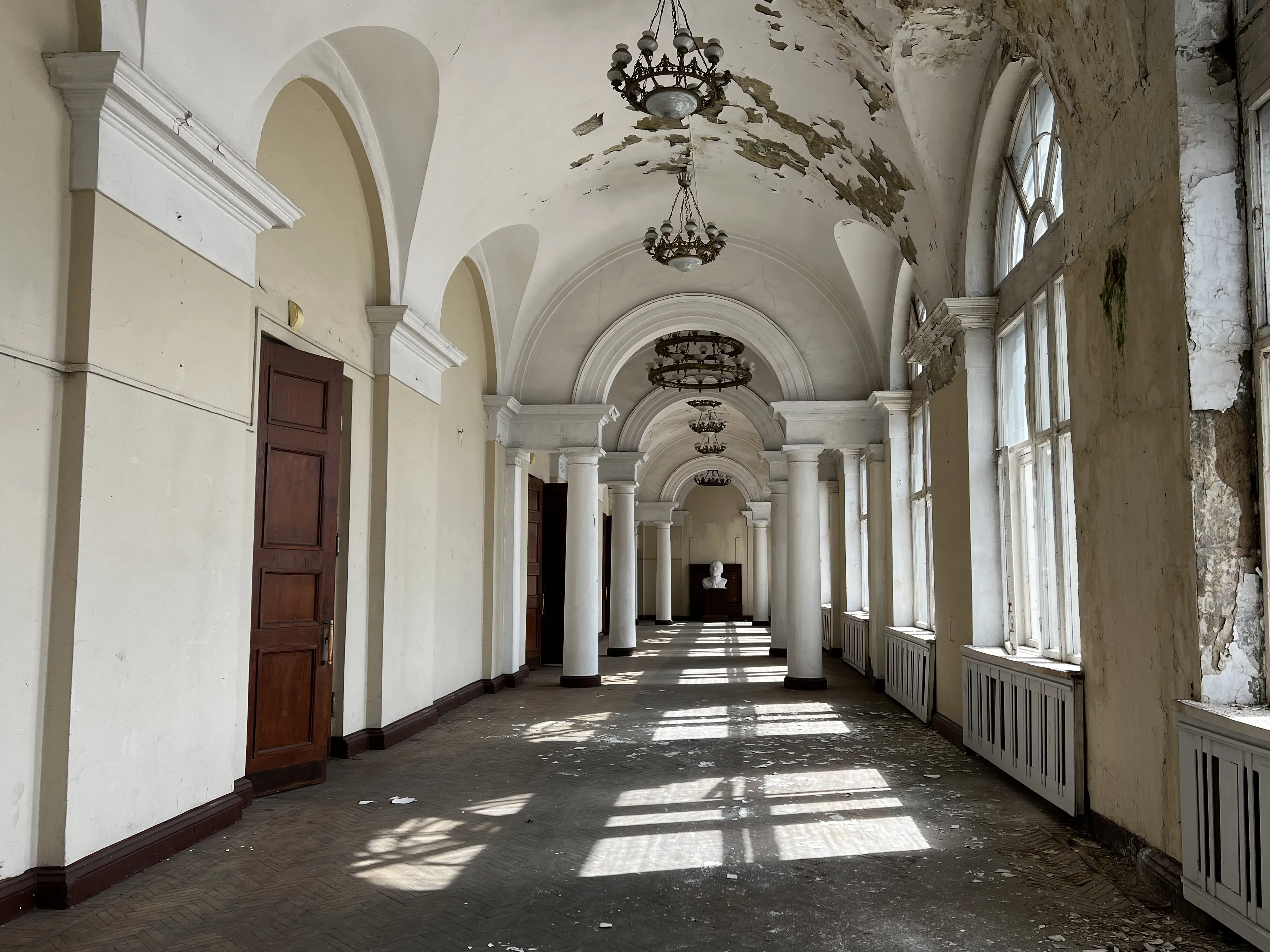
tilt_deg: +4.9
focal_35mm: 28
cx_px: 680
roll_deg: +0.2
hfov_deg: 63.4
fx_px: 1027
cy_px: 486
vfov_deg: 49.7
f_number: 1.5
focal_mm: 5.7
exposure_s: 1/692
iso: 50
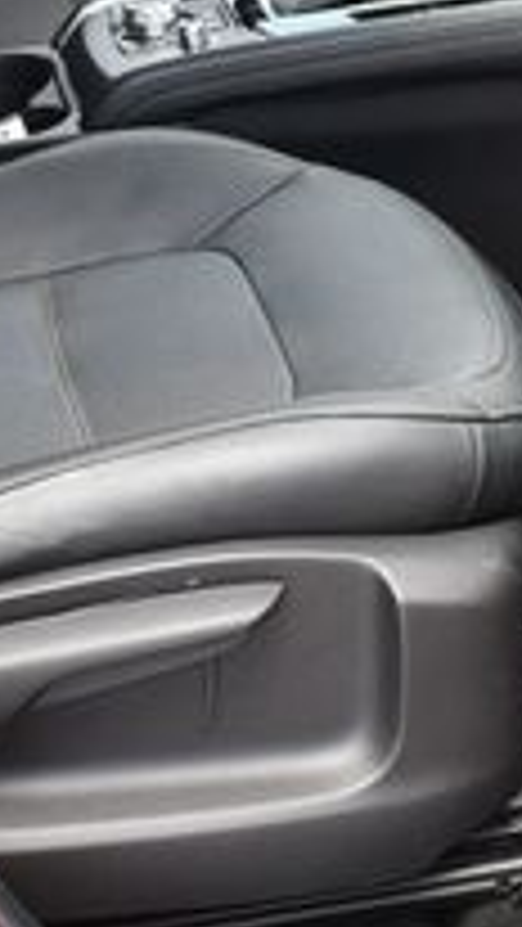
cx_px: 410
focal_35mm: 117
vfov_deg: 18.0
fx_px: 2877
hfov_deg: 10.3
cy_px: 94
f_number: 5
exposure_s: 1/250
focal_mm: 18
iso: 400
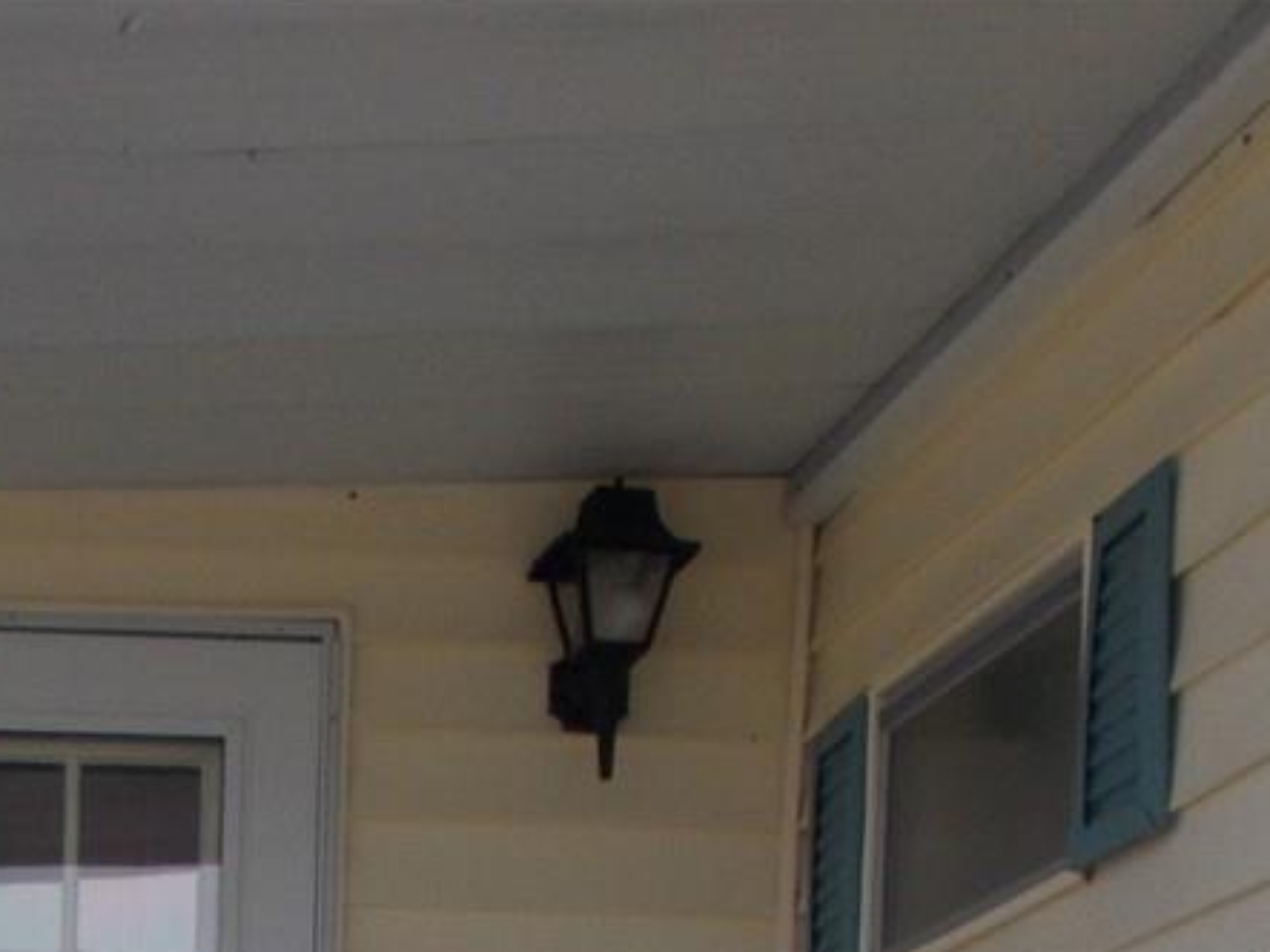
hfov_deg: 19.9
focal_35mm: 94
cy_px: 1706
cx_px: -129
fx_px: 3448
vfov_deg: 14.0
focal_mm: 4.6
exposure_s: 1/125
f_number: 8
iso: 80
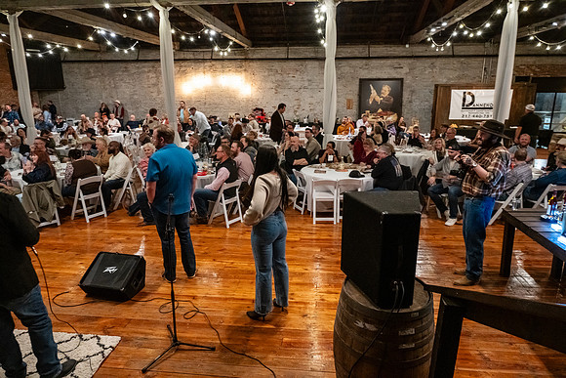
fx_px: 377
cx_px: 283
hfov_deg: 73.7
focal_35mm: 24
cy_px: 189
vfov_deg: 53.2
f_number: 6.3
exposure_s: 1/40
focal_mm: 24
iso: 6400
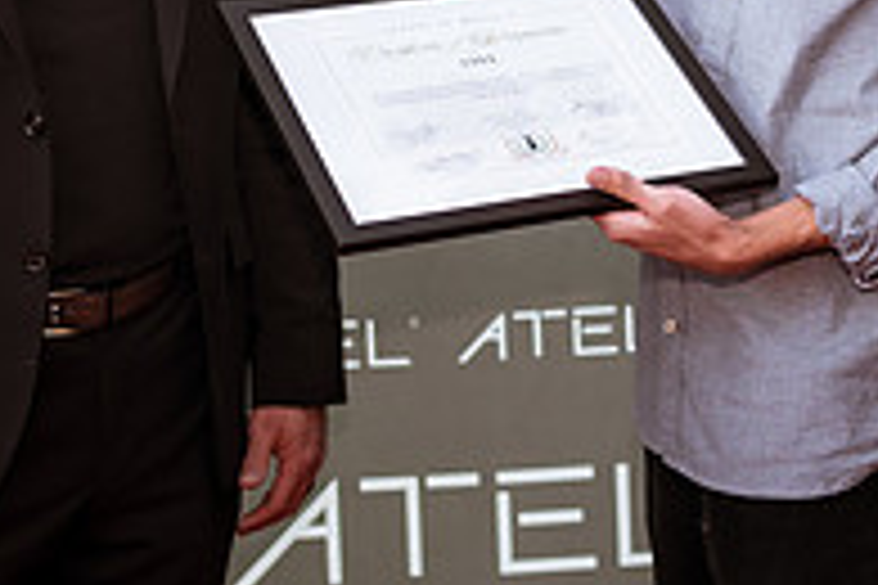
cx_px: 711
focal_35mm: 104
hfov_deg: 19.4
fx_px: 2536
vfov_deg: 12.9
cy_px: -56
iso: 200
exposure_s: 1/400
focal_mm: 35
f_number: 1.8
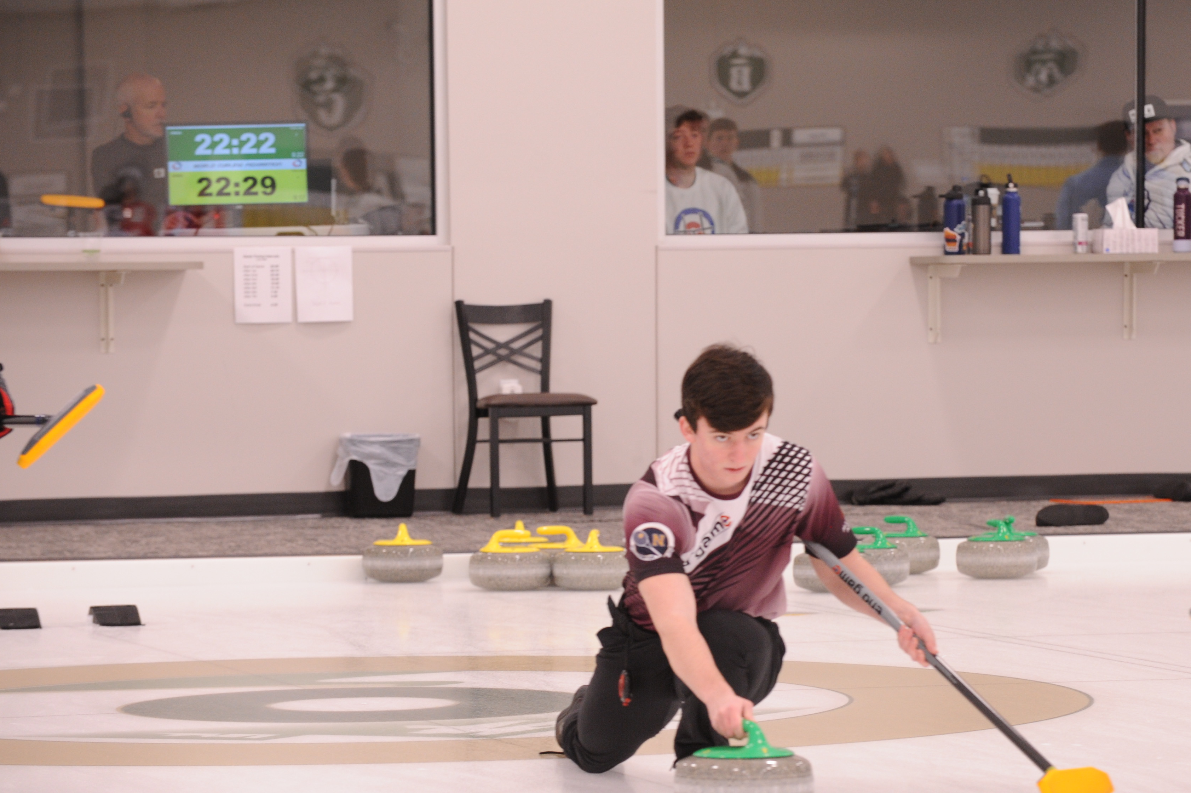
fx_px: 5852
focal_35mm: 177
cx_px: 709
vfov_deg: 7.7
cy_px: 473
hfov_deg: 11.6
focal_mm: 140
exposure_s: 1/250
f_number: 5.6
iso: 1600
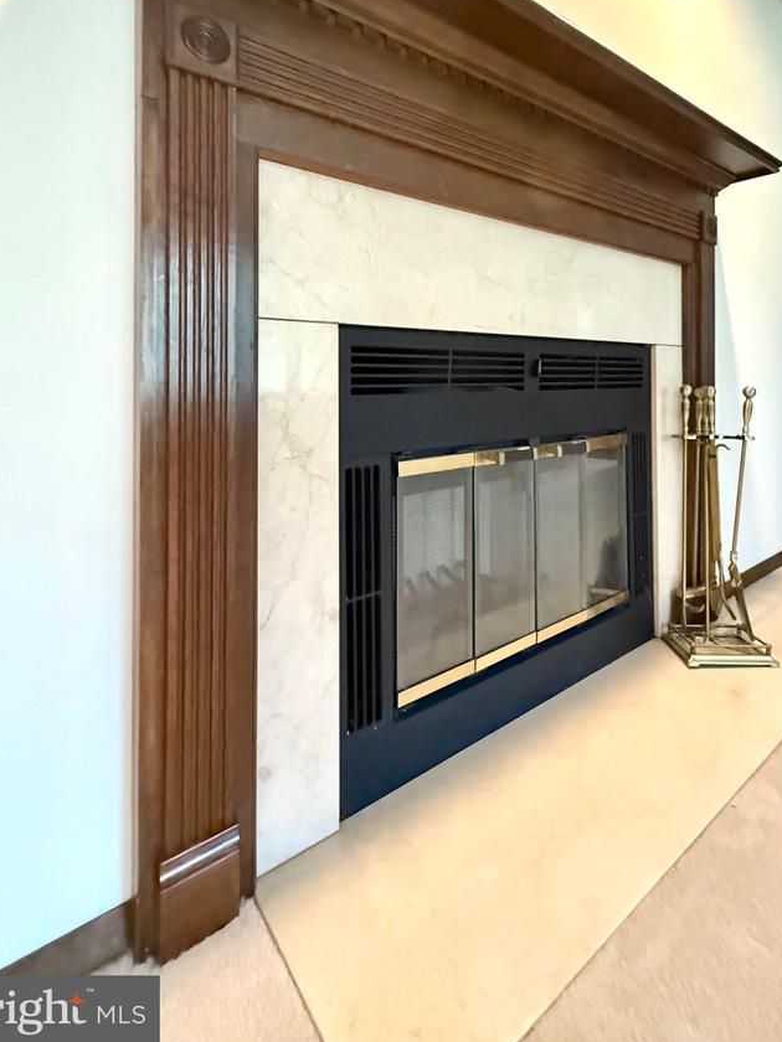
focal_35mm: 18
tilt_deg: +1.4
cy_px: 377
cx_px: 444
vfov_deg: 85.7
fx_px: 542
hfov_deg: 71.2
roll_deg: +0.6
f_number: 2.2
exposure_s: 1/60
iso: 1250
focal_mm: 2.22
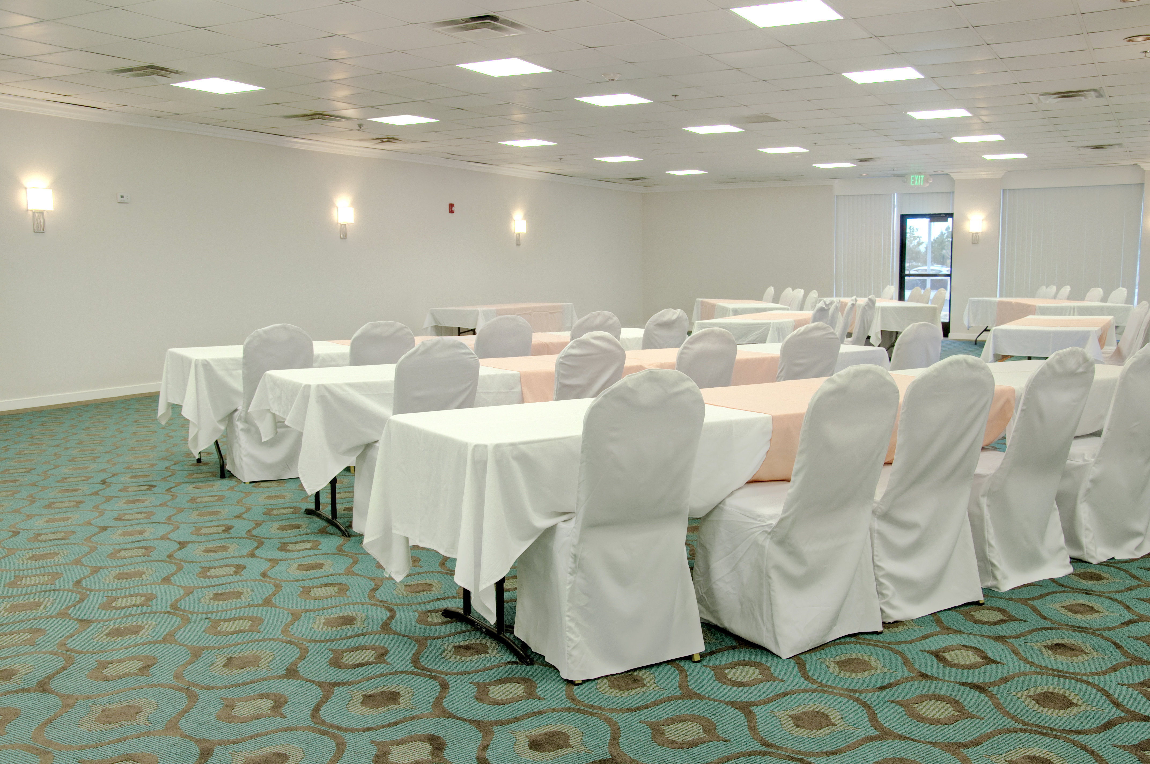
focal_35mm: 33
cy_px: 382
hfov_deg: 57.3
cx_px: 575
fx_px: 1053
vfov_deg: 39.9
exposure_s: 1/30
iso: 400
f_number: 8
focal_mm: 22
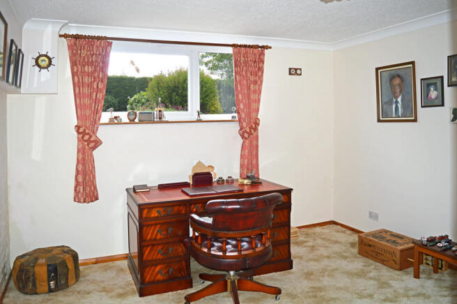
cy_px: 152
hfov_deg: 67.4
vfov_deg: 47.8
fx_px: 342
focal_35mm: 27
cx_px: 228
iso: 100
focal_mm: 18
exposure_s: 1/160
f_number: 3.5
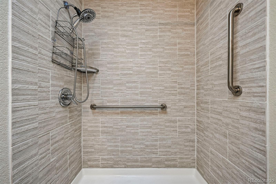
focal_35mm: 14
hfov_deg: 104.3
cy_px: 92
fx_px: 107
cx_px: 138
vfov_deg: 81.2
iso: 400
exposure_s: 1/10
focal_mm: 14
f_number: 10
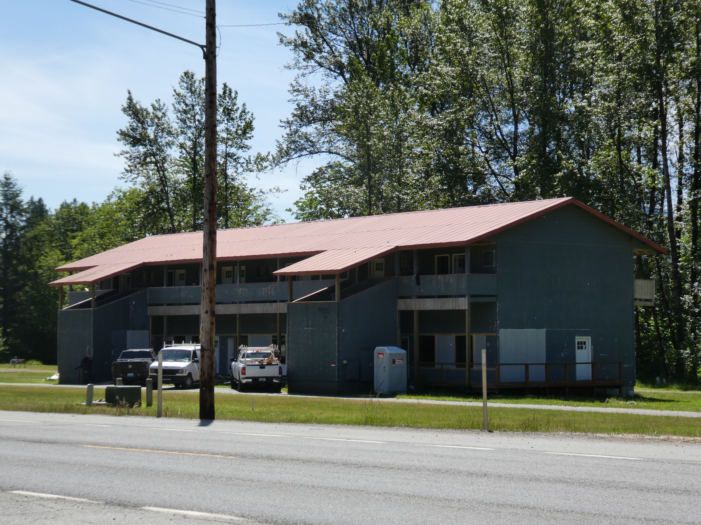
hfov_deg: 24.7
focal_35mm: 79
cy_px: 262
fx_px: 1600
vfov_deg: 18.7
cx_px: 350
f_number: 4.7
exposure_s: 1/400
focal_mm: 14.1
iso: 80
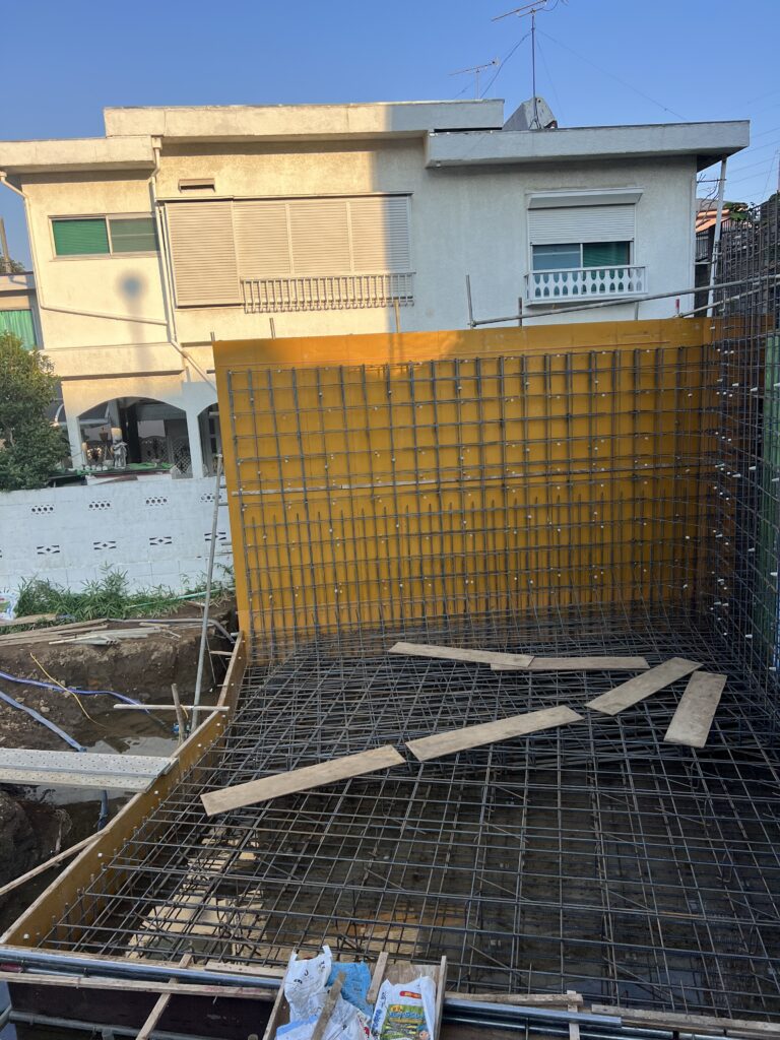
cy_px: 520
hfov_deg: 53.1
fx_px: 781
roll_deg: +3.3
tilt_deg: -10.8
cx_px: 390
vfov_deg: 67.3
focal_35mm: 26
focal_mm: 5.7
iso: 50
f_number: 1.5
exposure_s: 1/1224
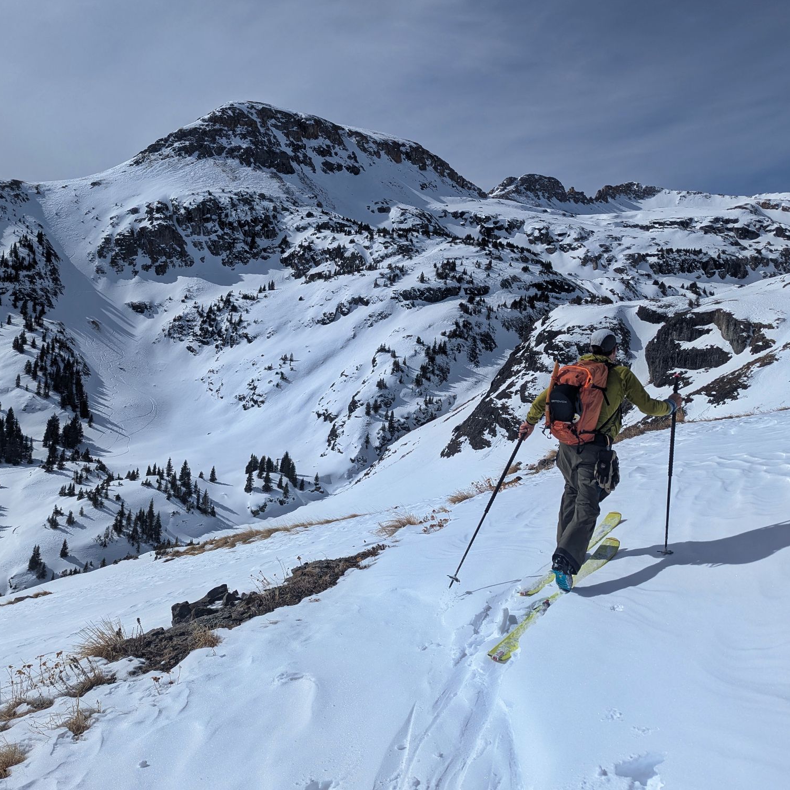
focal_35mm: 29
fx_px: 749
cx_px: 382
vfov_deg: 55.6
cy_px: 387
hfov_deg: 55.6
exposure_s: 1/6667
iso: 46
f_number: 1.85
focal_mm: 6.81
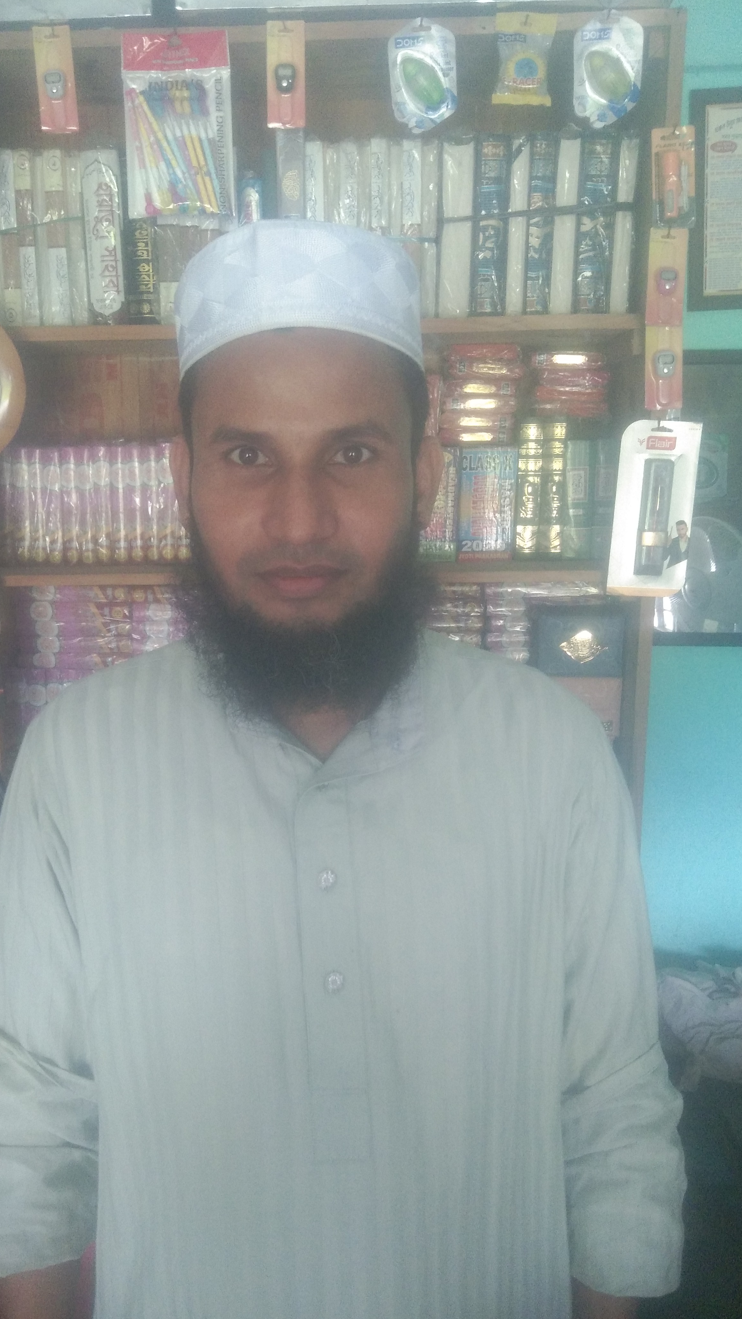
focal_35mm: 33
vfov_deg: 59.5
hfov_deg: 35.6
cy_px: 661
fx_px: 1154
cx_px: 322
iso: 289
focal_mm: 3.65
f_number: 2.2
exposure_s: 1/33
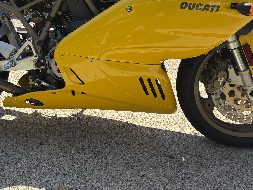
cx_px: 90
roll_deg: -2.6
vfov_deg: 27.2
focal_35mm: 52
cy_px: 26
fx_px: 380
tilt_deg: -19.6
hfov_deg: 36.5
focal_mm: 5.96
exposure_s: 1/1799
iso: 64
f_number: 1.6
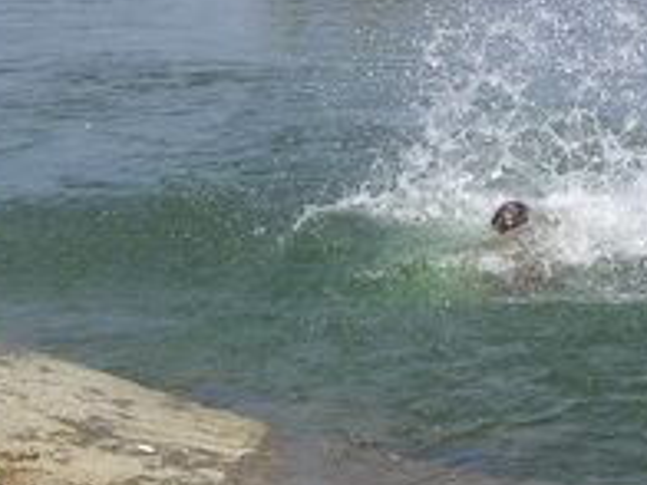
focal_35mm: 154
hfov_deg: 12.8
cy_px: 135
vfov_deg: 9.6
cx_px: 485
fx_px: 2878
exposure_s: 1/283
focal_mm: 10.5
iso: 50
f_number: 6.5
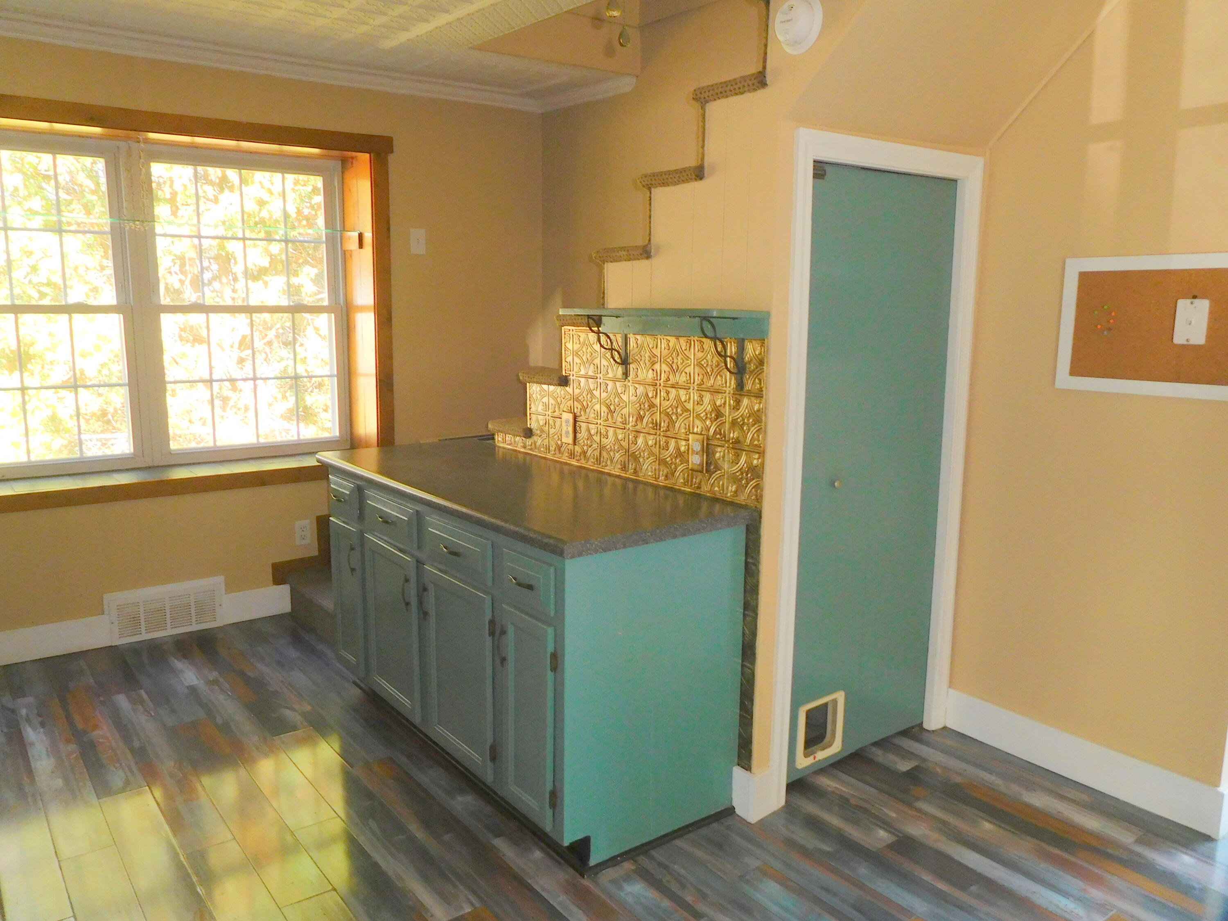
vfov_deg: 54.9
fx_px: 887
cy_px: 460
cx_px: 614
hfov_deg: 69.4
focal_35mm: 25
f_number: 3.4
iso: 200
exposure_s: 1/30
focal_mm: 4.5
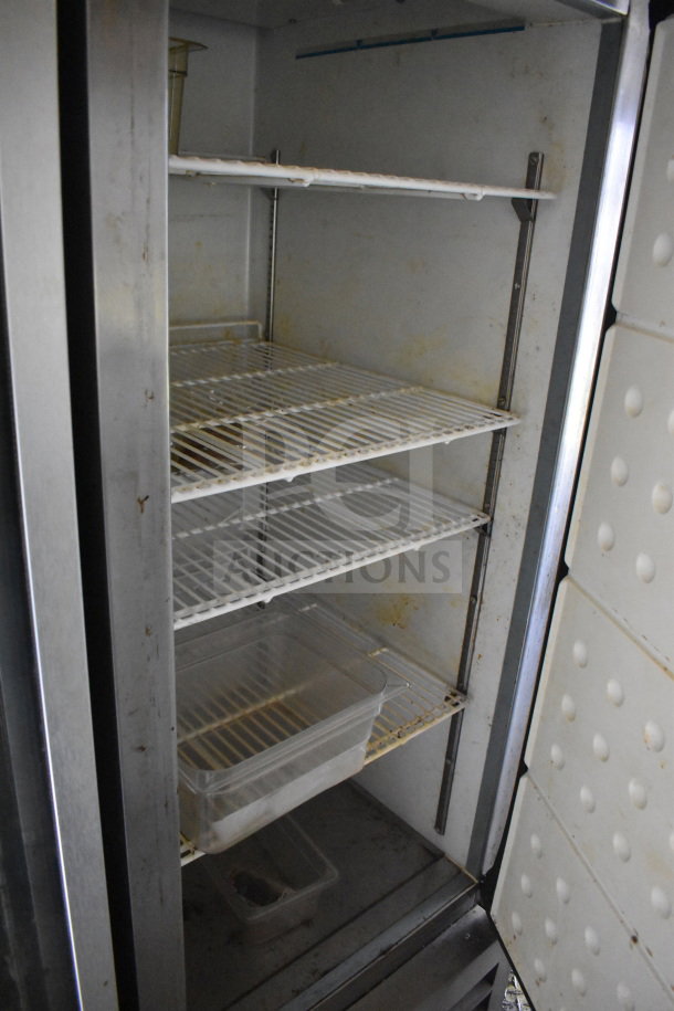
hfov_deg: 47.9
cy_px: 506
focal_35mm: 27
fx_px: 758
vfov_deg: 67.4
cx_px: 337
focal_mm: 18
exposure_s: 1/160
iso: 8000
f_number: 3.5
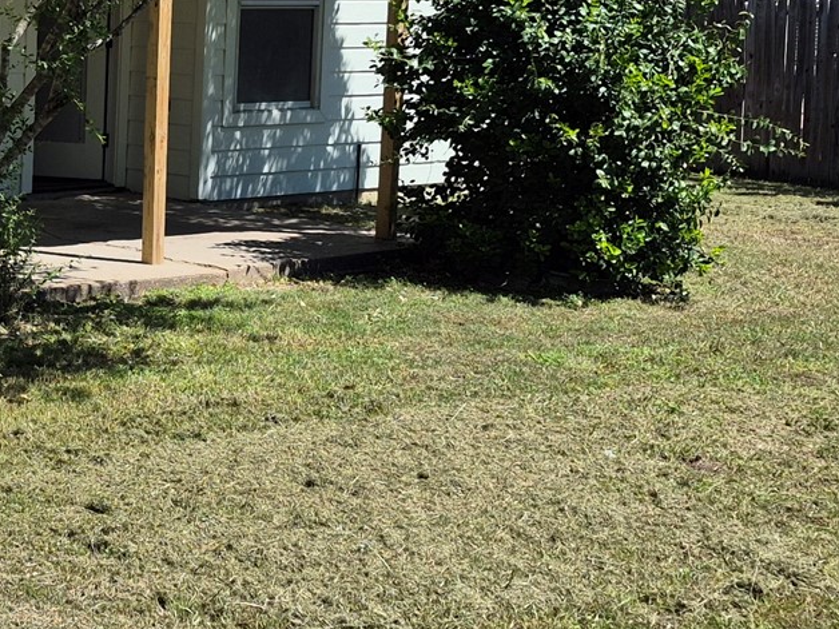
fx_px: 1818
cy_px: 208
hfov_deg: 24.2
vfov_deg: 19.6
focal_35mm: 75
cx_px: -96
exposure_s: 1/2104
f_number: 1.8
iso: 25
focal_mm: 5.4
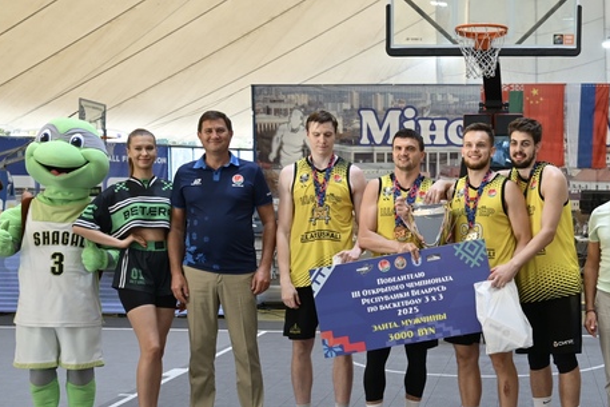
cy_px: 228
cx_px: 451
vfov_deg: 24.2
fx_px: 949
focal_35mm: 56
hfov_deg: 34.9
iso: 640
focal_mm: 32
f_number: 3.5
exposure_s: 1/250
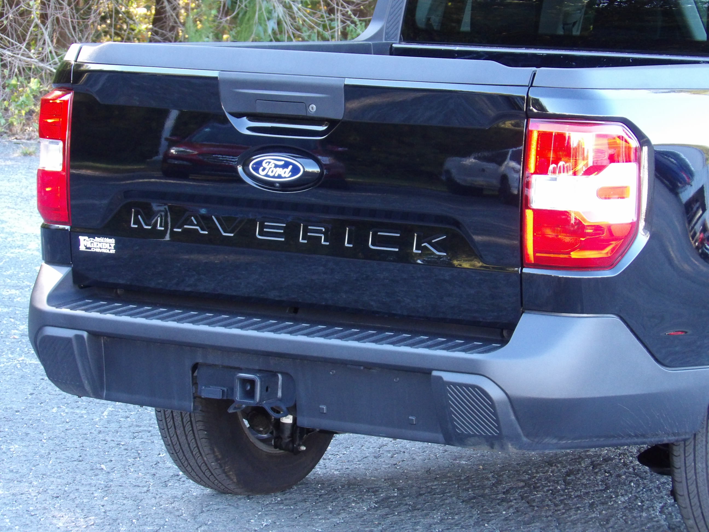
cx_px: 354
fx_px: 2929
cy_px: 266
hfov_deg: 13.8
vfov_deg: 10.4
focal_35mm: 143
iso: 463
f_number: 4.3
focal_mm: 25.6
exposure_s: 1/50
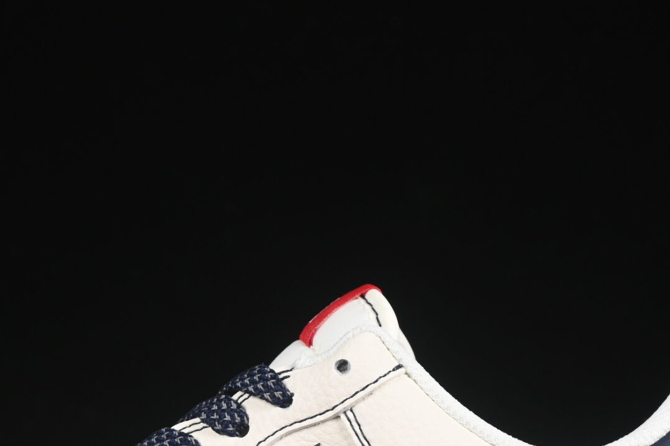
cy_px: 453
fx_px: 3331
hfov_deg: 11.5
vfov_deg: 7.6
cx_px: 268
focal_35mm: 179
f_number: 7.1
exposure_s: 1/80
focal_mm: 50
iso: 160
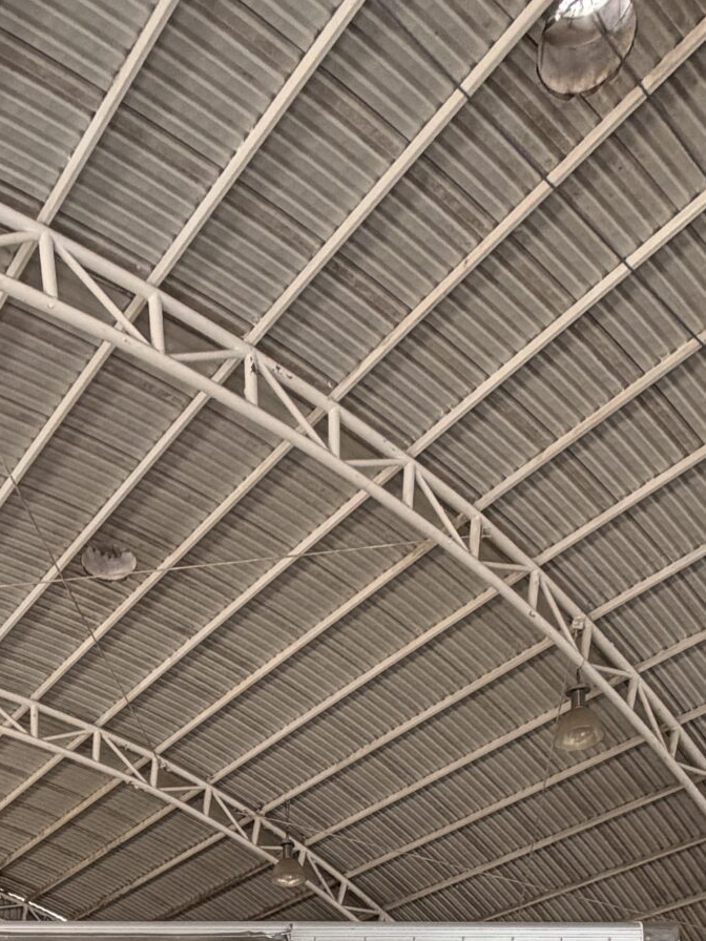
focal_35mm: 40
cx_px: 214
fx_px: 1088
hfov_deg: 35.5
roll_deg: +0.5
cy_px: 1313
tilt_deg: -1.2
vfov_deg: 31.5
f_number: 2.2
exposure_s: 1/121
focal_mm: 2.22
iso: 125
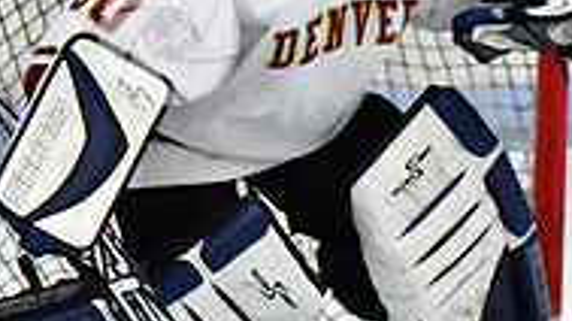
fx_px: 9503
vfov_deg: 1.9
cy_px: 192
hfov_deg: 3.4
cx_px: 799
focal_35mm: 627
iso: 8000
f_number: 2.8
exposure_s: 1/1250
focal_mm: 130
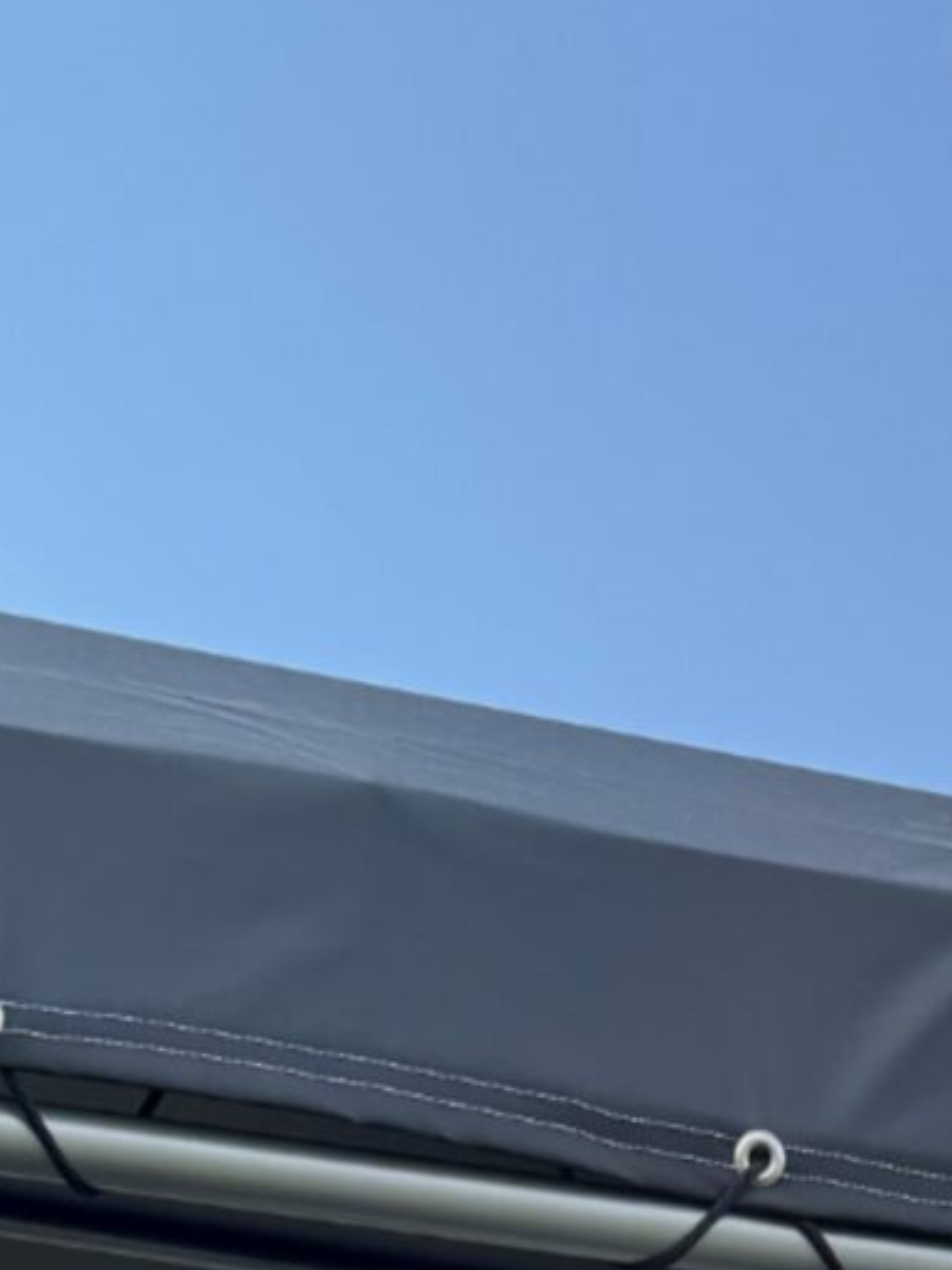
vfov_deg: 13.1
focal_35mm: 119
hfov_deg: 12.3
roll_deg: -0.4
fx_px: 4364
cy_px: 2921
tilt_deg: +1.1
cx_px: 891
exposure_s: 1/1980
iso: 80
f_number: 1.78
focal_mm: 6.76
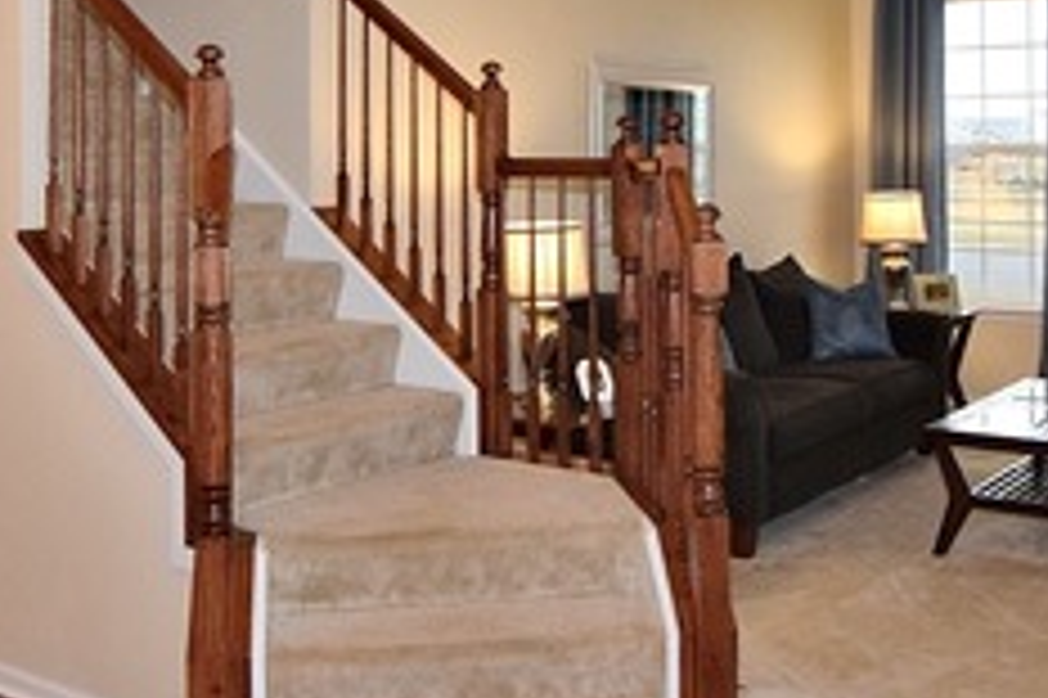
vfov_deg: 28.7
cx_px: 571
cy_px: 110
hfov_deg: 43.3
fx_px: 1320
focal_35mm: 45
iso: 800
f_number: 5
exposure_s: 1/100
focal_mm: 11
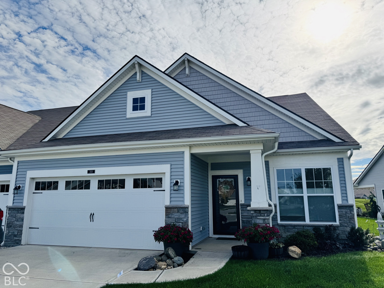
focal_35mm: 24
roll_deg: +0.5
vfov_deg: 56.8
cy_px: 144
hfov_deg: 71.6
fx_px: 266
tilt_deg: +11.6
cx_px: 192
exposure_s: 1/7937
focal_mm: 6.76
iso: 80
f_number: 1.78
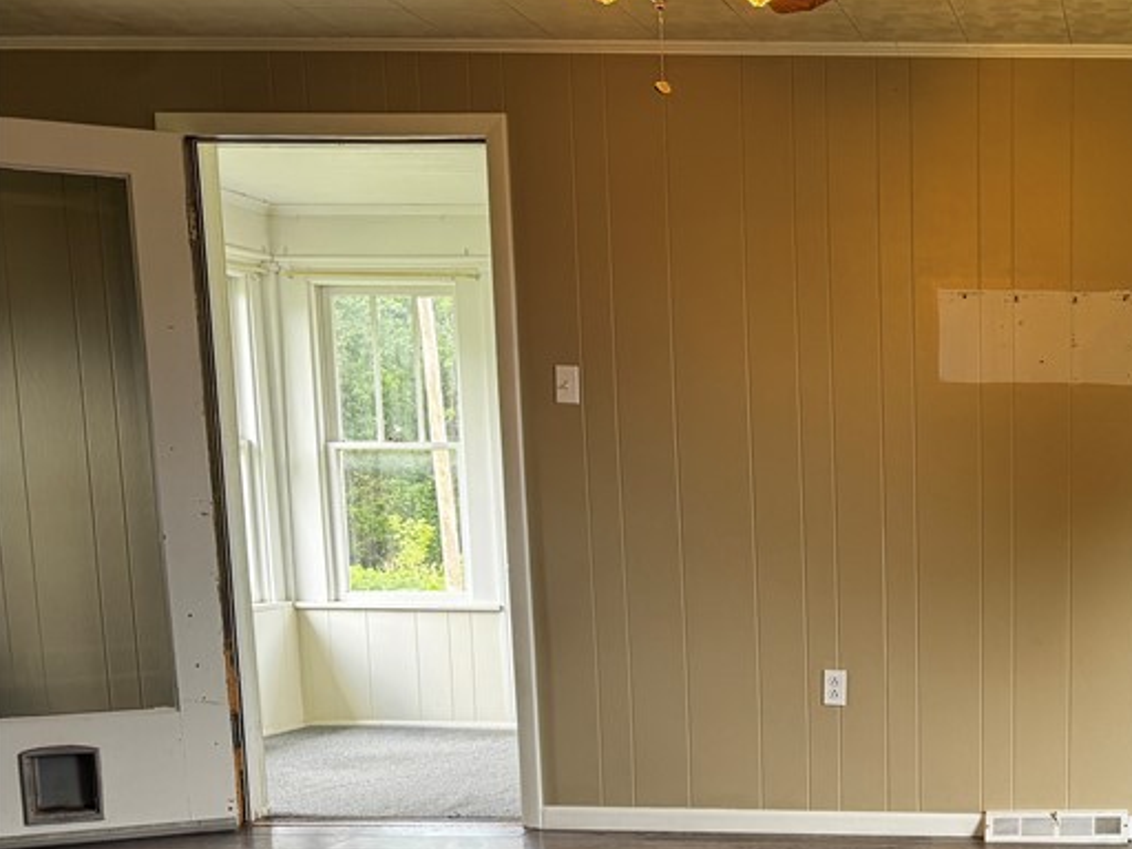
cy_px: 723
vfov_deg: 29.3
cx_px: 1128
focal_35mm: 48
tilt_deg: -9.4
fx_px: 1570
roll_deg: -0.8
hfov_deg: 35.9
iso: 125
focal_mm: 6.76
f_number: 1.78
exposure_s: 1/121
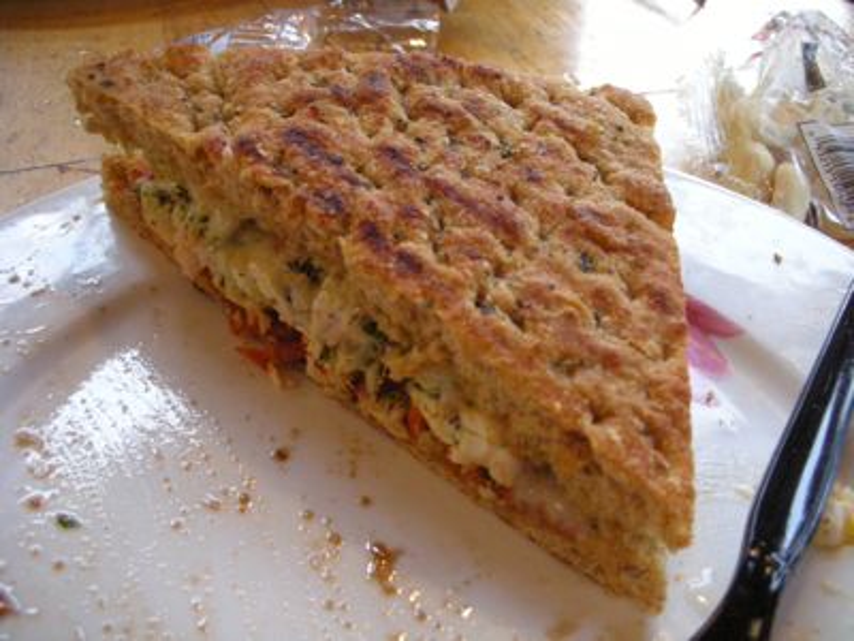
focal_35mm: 35
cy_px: 320
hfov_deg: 52.6
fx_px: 863
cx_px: 427
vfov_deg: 40.7
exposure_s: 1/17.2
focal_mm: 5.8
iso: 400
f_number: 2.8
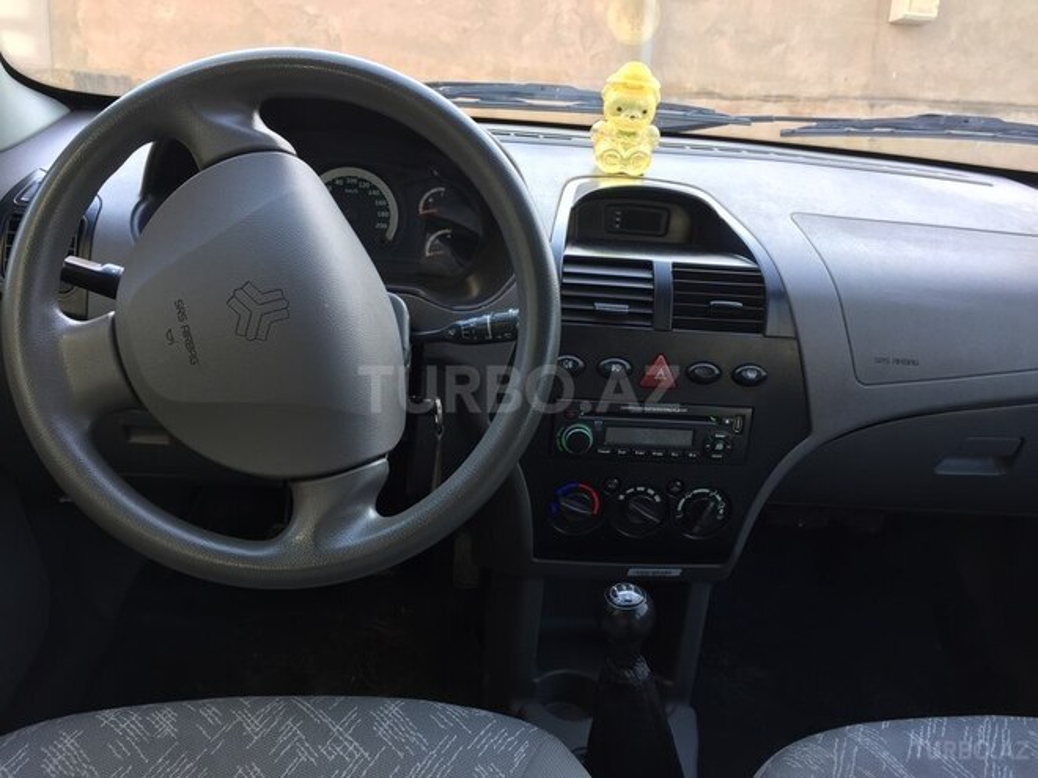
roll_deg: -3.3
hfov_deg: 61.7
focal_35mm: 29
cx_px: 519
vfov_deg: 48.2
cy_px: 389
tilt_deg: -18.0
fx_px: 870
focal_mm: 4.15
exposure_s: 1/50
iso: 32
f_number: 2.2
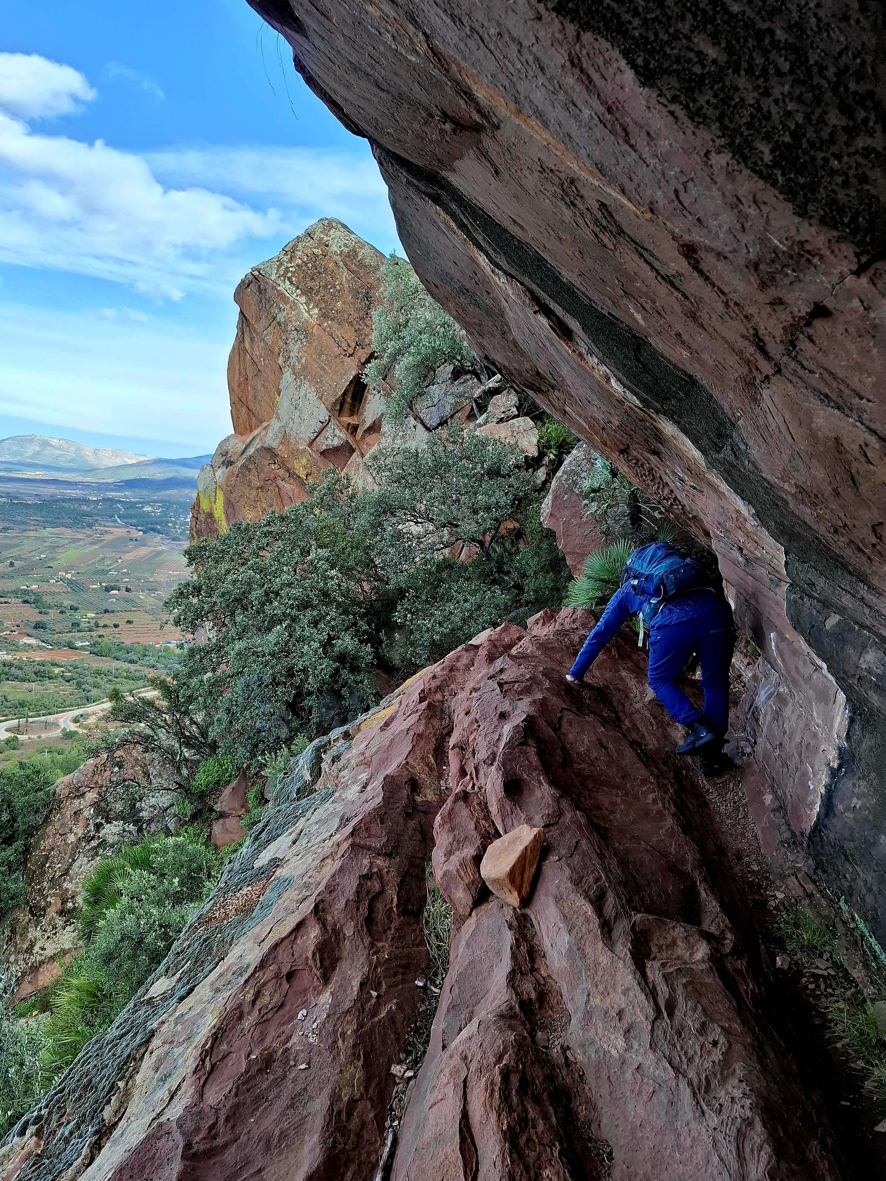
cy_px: 610
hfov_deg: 56.8
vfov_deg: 71.6
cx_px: 427
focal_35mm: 24
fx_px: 819
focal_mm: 5.54
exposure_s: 1/294
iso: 50
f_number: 1.8
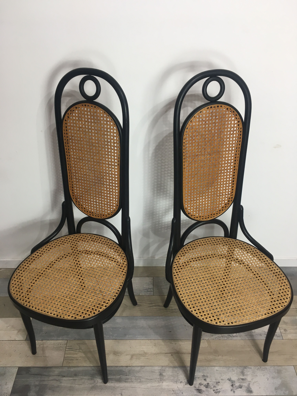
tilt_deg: -37.5
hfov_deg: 48.2
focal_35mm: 29
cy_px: 198
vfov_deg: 61.7
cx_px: 148
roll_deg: -0.9
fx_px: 332
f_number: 2.2
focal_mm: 4.15
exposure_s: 1/33
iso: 32
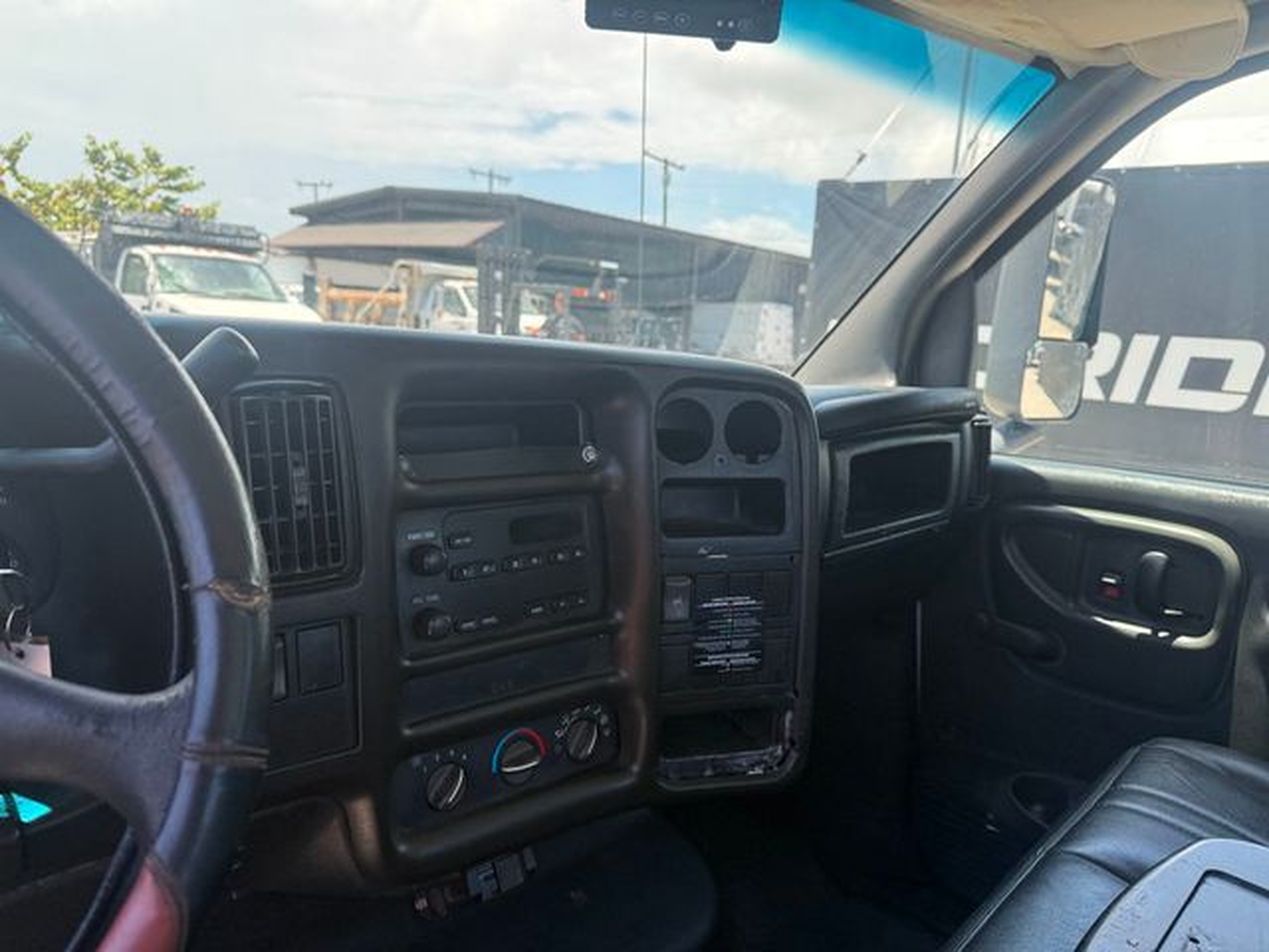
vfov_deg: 56.8
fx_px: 880
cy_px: 476
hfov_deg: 71.6
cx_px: 634
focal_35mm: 24
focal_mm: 6.76
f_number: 1.78
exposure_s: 1/637
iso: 80
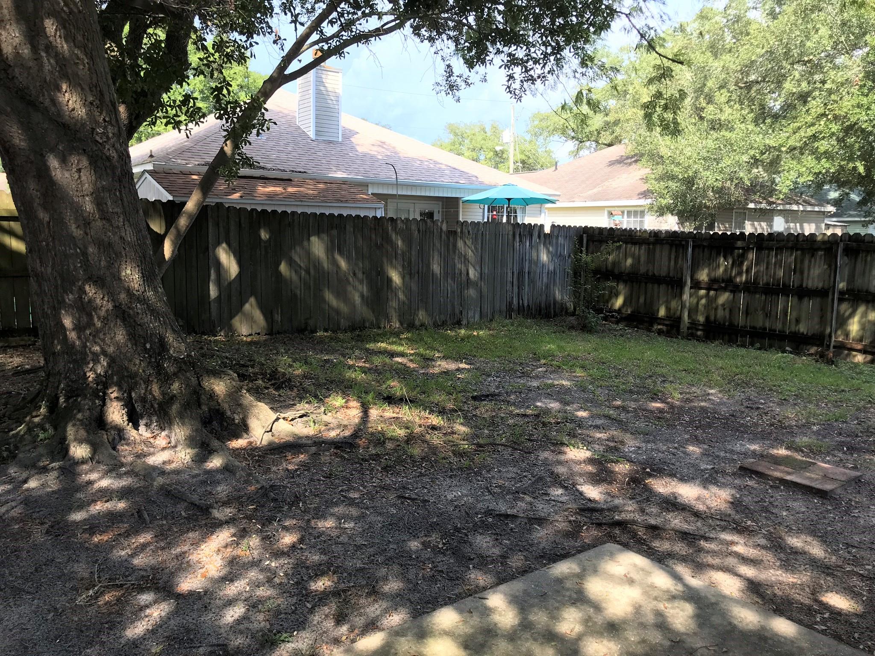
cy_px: 328
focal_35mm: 28
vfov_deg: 49.7
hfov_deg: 63.4
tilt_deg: -7.2
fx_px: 708
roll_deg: -1.5
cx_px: 438
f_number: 1.8
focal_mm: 3.99
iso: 20
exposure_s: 1/352
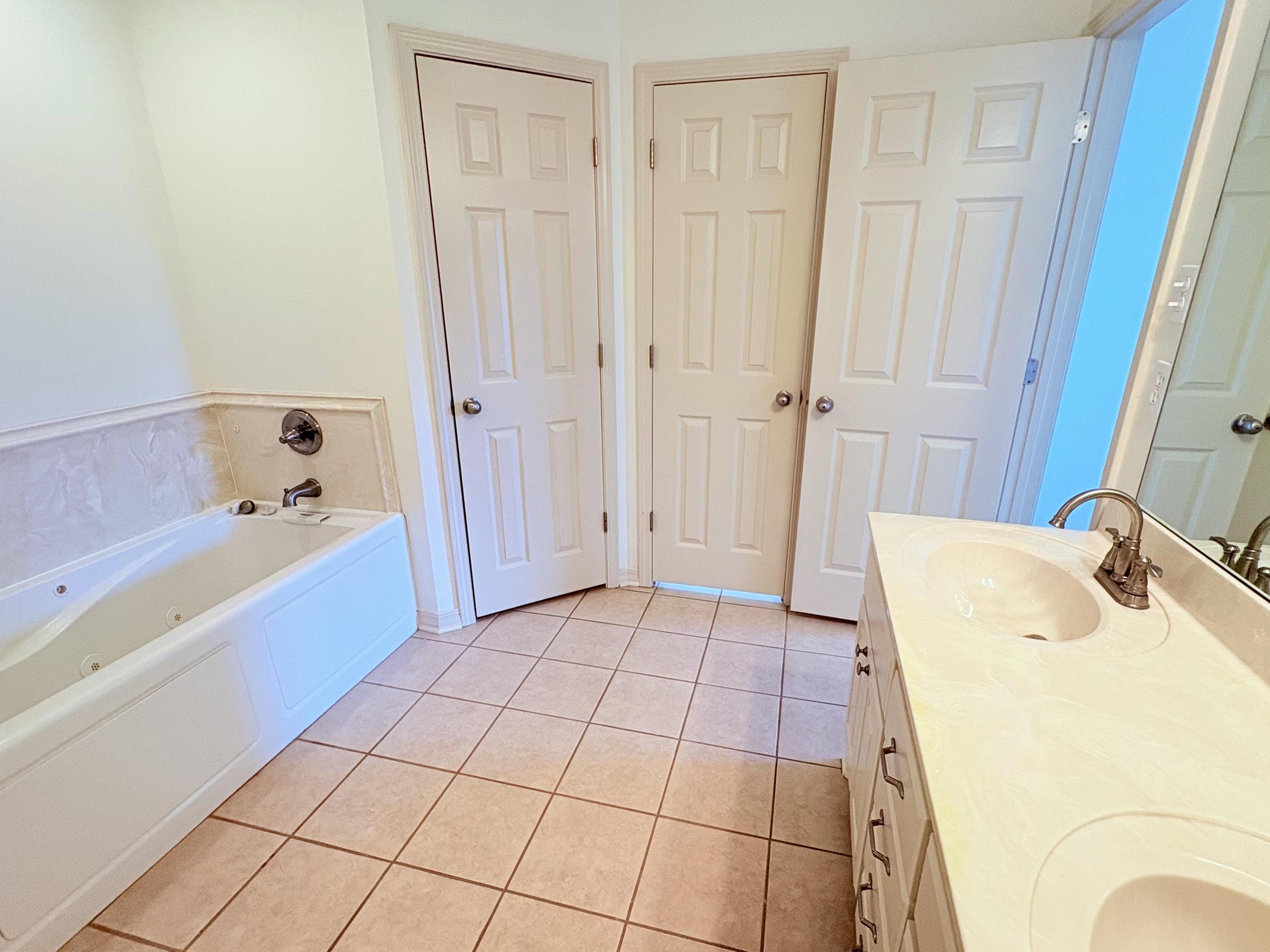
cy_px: 497
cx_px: 648
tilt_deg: -19.1
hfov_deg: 91.0
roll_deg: -0.2
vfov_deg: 74.7
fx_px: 624
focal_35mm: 17
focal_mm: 2.22
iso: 160
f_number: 2.2
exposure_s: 1/120
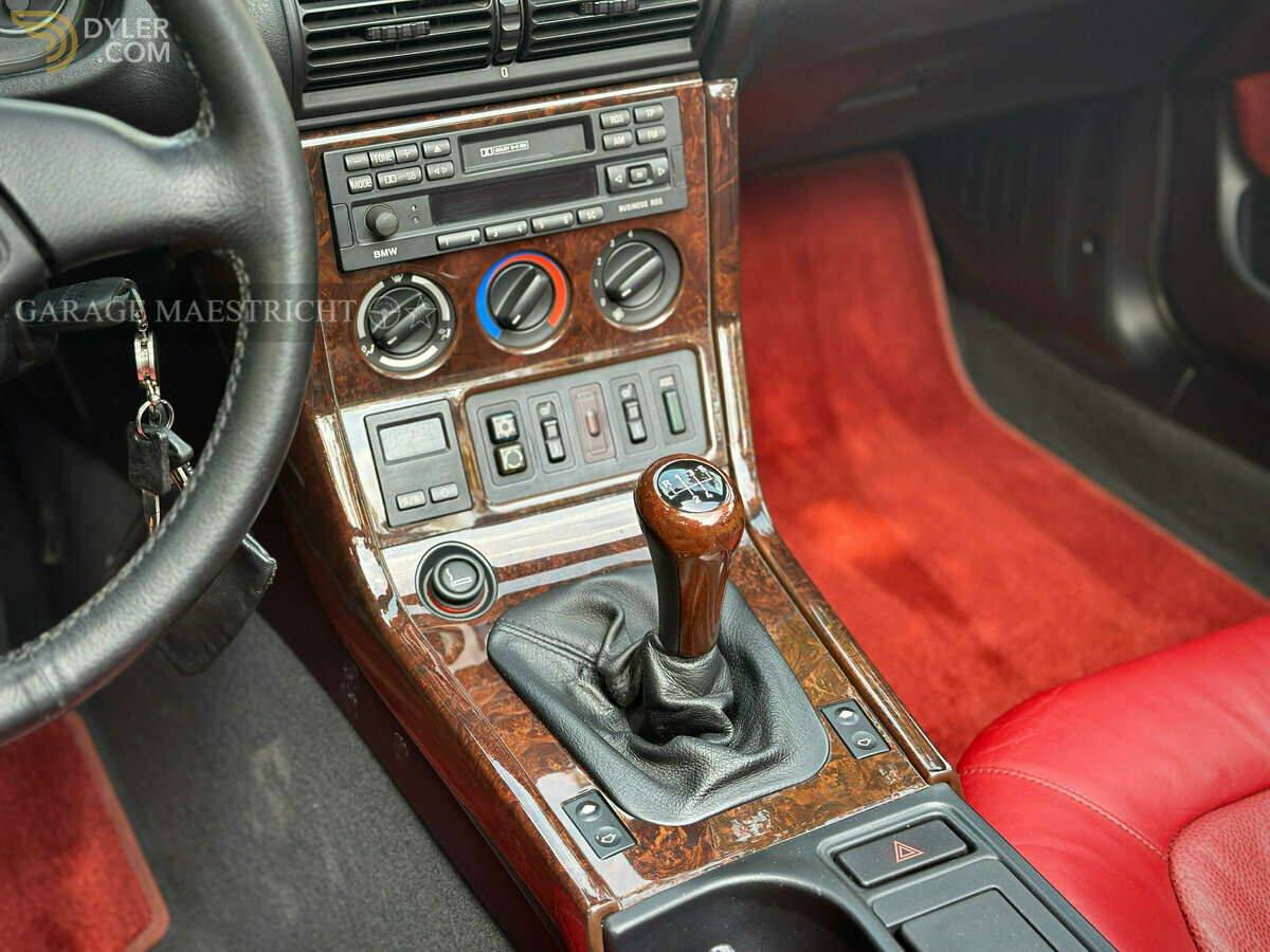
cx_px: 635
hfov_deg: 39.7
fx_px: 1761
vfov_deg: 30.3
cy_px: 476
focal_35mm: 48
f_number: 1.78
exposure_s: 1/172
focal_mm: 6.86
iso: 100
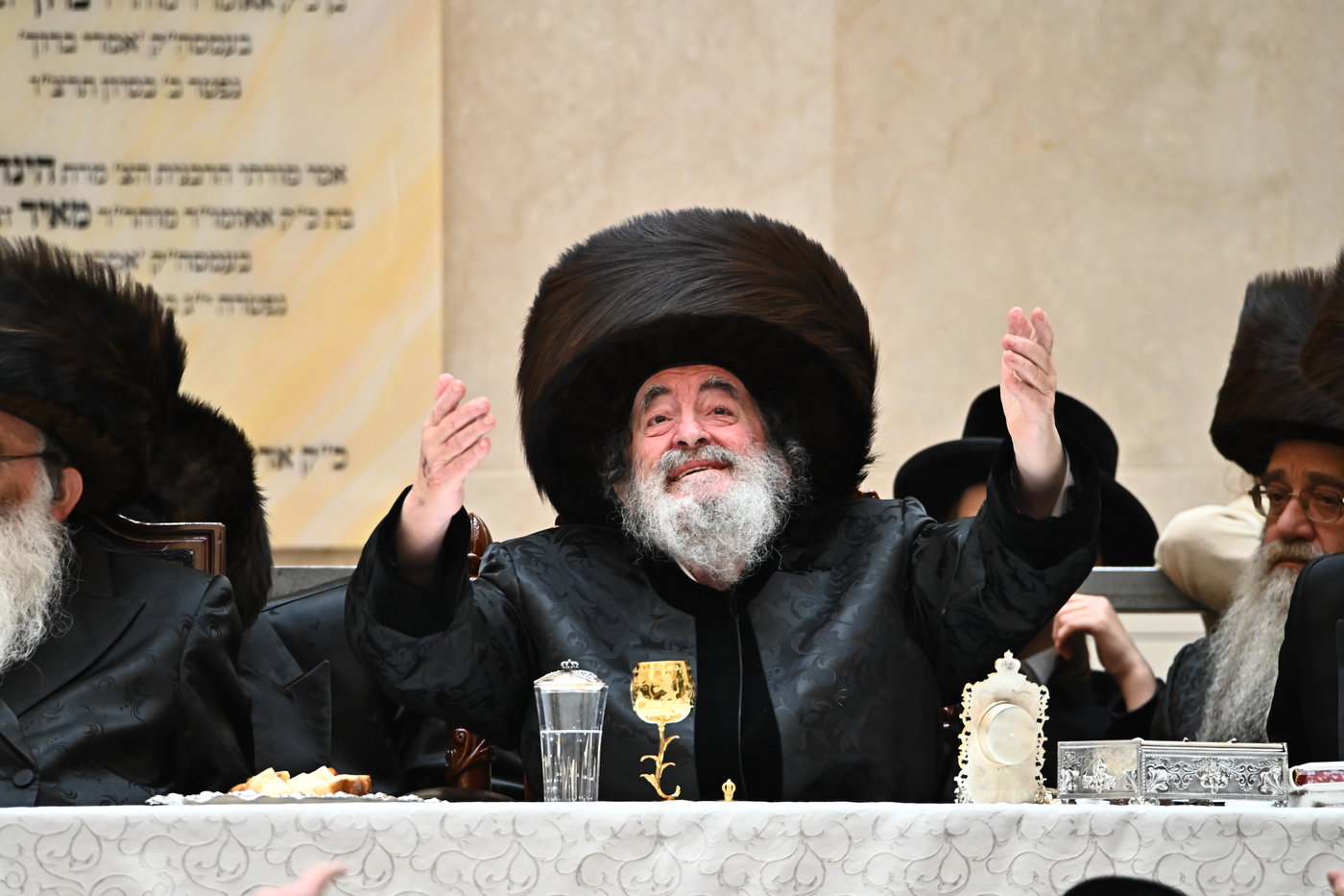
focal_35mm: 600
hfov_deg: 3.4
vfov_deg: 2.3
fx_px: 22396
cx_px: 672
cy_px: 448
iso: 4000
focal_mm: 600
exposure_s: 1/125
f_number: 7.1
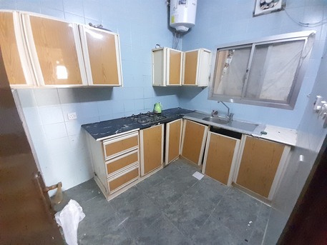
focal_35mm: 13
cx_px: 164
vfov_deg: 89.9
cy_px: 122
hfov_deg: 106.2
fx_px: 123
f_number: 2.2
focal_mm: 1.13
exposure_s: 1/17
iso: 1000
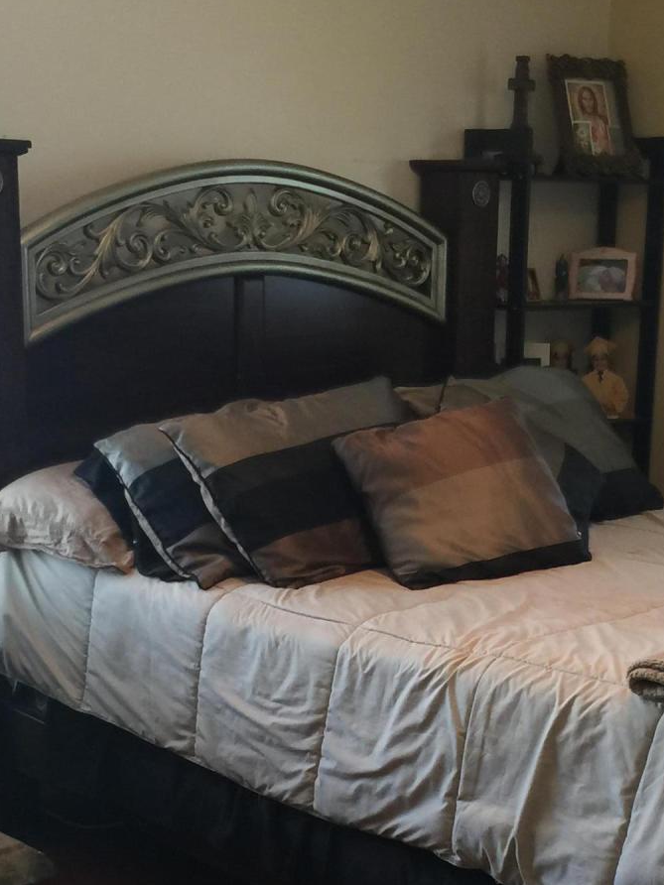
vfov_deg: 29.4
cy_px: 665
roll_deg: -1.7
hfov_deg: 22.6
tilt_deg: -13.3
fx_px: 1662
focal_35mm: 65
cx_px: 391
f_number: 2.2
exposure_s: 1/15
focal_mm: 4.15
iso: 50
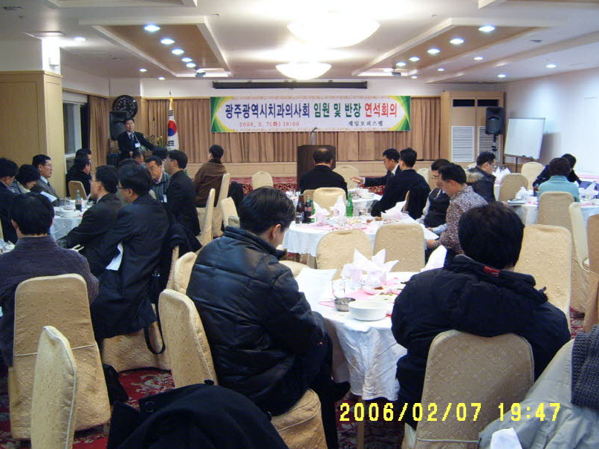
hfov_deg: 47.9
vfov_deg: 36.8
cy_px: 229
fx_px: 675
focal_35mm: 39
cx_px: 300
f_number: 2.9
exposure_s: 1/15
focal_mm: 6.2
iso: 141
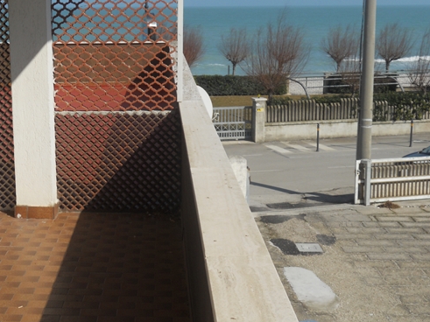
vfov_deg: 24.4
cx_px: 156
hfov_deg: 32.0
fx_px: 745
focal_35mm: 60
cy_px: 157
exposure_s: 1/1000
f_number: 4.3
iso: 80
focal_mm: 8.2
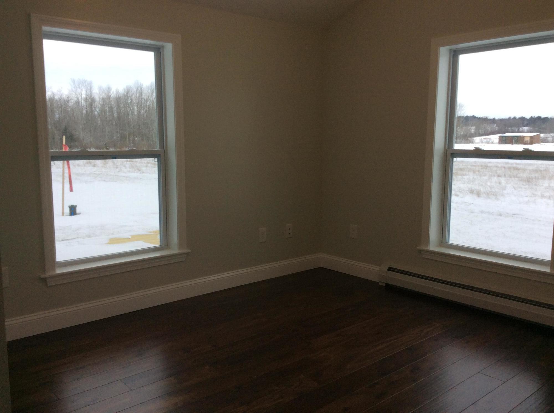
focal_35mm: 32
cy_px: 206
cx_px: 277
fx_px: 511
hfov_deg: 56.9
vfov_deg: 44.0
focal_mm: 3.3
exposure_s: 1/60
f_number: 2.4
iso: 40
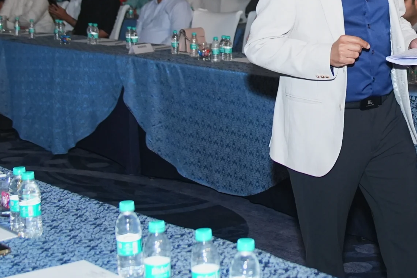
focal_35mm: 81
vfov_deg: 16.5
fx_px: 938
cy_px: -3
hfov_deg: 24.4
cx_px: 369
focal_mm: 24
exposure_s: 1/160
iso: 2500
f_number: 2.8
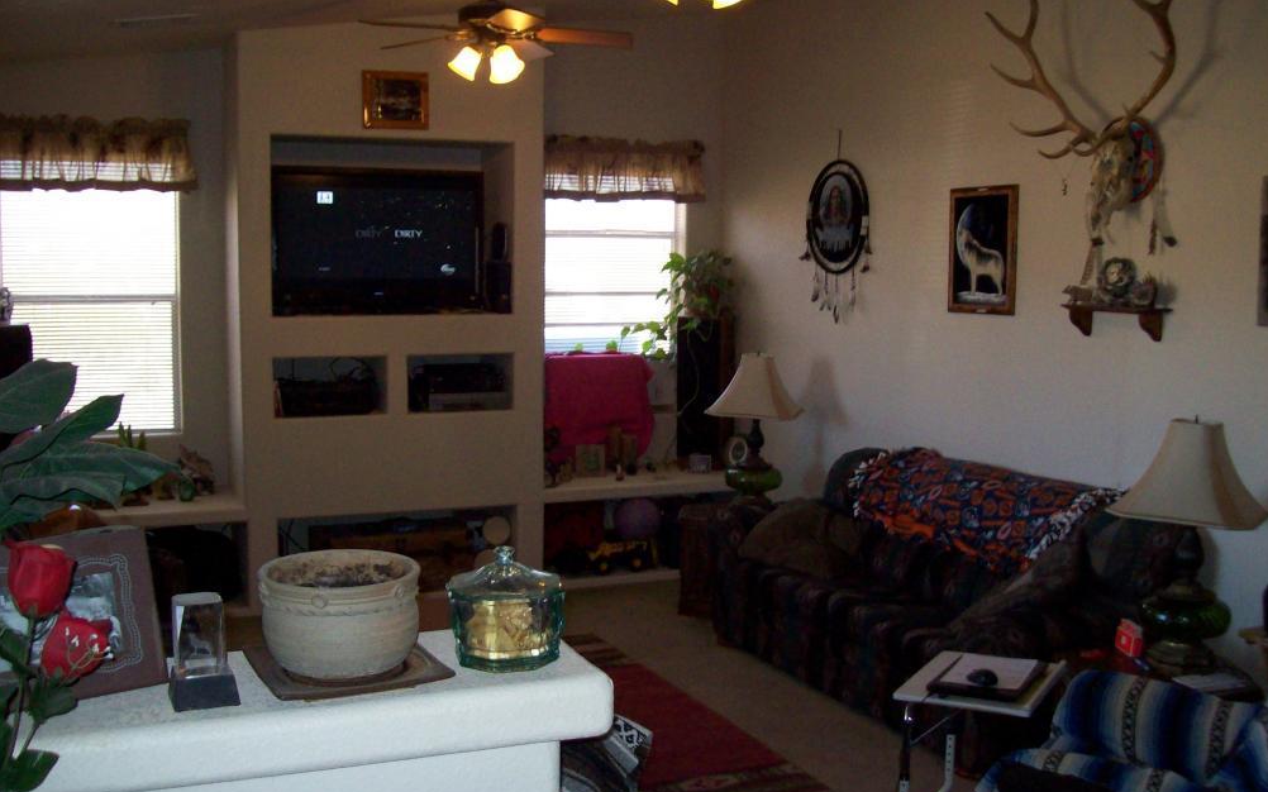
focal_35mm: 39
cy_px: 404
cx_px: 626
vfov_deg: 32.8
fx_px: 1348
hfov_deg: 50.4
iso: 200
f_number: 2.7
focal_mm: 6
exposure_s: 1/64
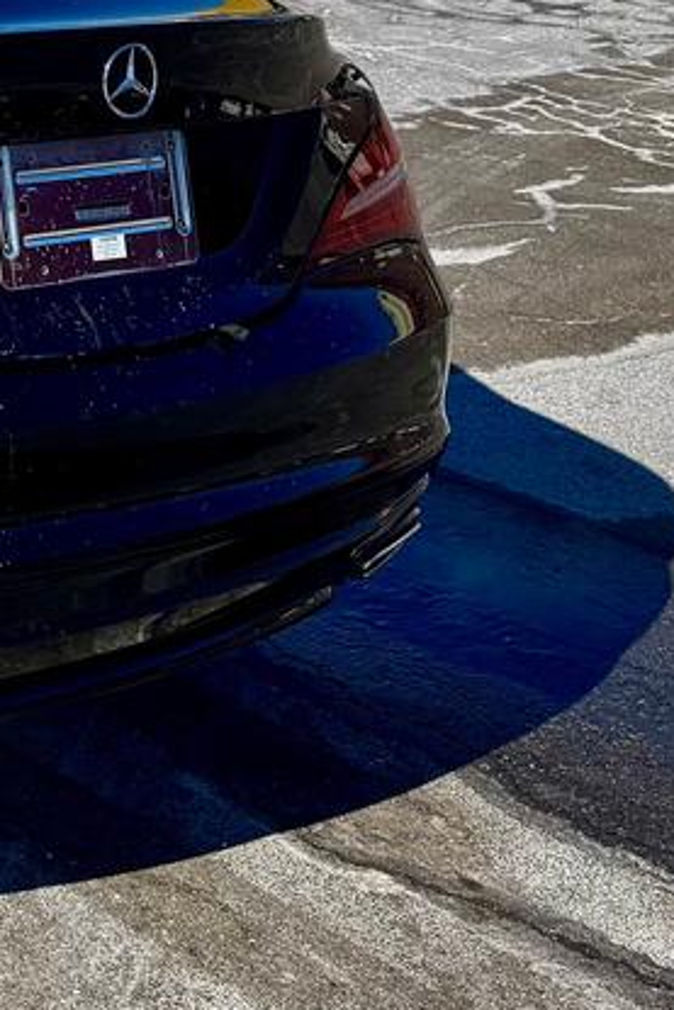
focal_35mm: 77
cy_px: -15
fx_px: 2160
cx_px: -350
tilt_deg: -5.8
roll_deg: -2.0
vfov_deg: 25.0
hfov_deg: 16.2
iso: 80
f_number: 1.8
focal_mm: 6.8
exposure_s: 1/5348
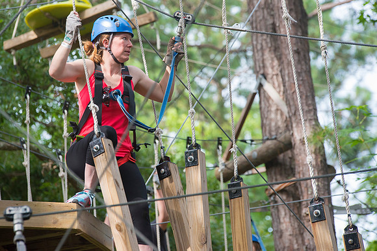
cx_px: 161
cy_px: 107
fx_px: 2406
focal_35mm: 230
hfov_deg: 9.0
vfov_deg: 6.0
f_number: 5
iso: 1250
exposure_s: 1/1250
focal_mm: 200
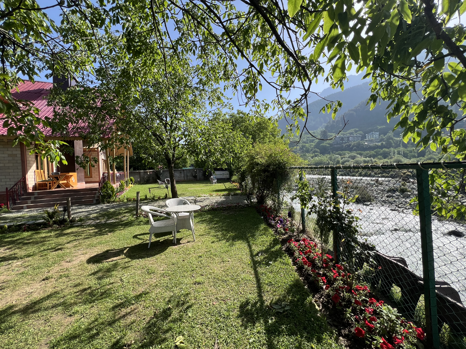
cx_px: 233
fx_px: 175
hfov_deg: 106.2
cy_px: 174
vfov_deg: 89.9
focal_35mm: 13
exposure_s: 1/626
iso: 32
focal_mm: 1.57
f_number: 1.8
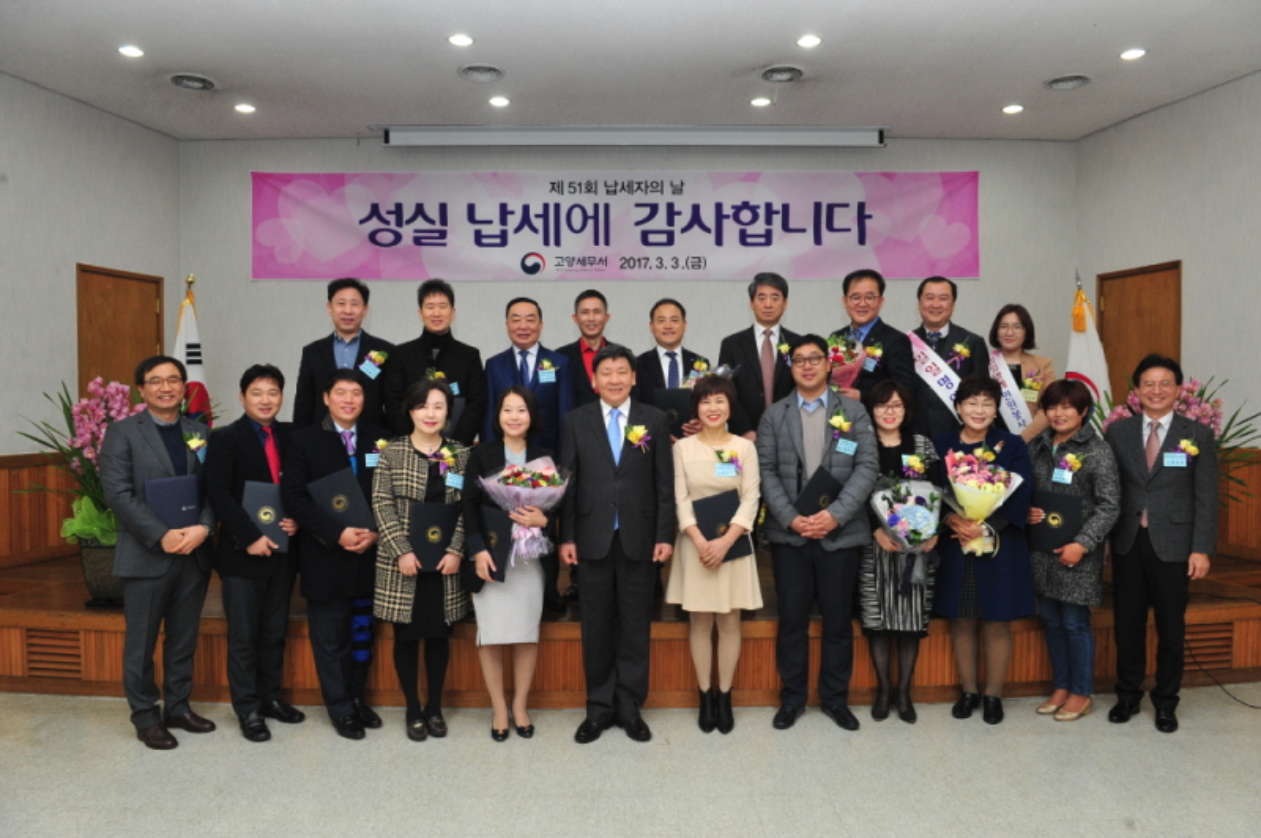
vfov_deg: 53.1
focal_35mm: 24
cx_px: 630
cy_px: 419
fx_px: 840
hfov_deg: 73.8
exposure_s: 1/80
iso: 1600
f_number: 6.3
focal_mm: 24
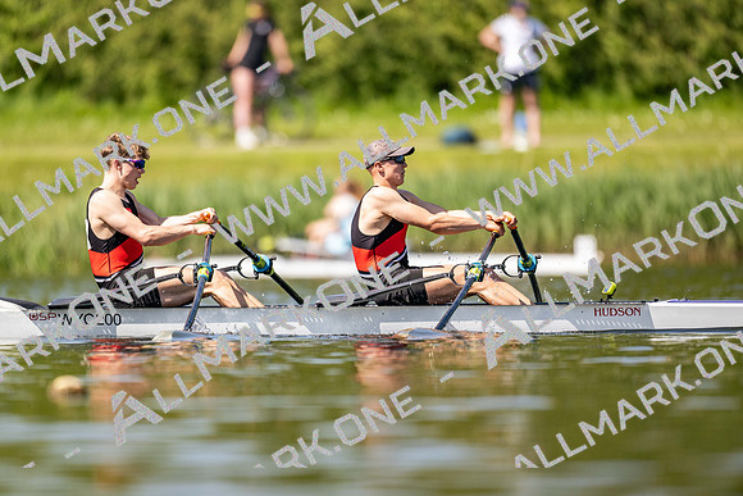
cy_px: 248
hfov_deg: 3.4
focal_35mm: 600
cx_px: 372
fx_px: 12392
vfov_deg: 2.3
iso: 280
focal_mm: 600
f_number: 4
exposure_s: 1/2500
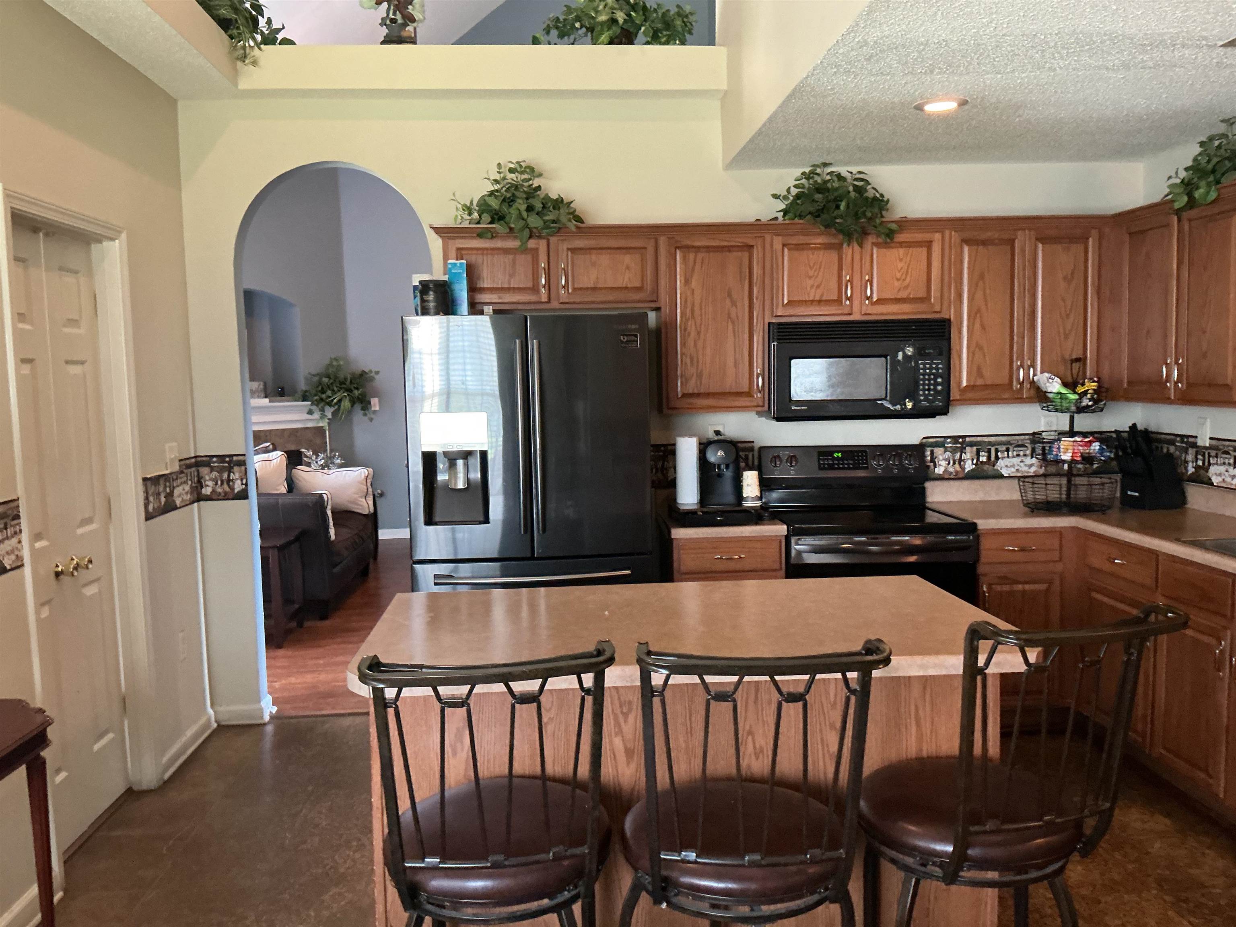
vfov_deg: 48.2
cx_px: 618
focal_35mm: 29
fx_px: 1035
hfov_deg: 61.7
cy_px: 464
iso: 320
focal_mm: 3
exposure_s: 1/40
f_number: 1.8
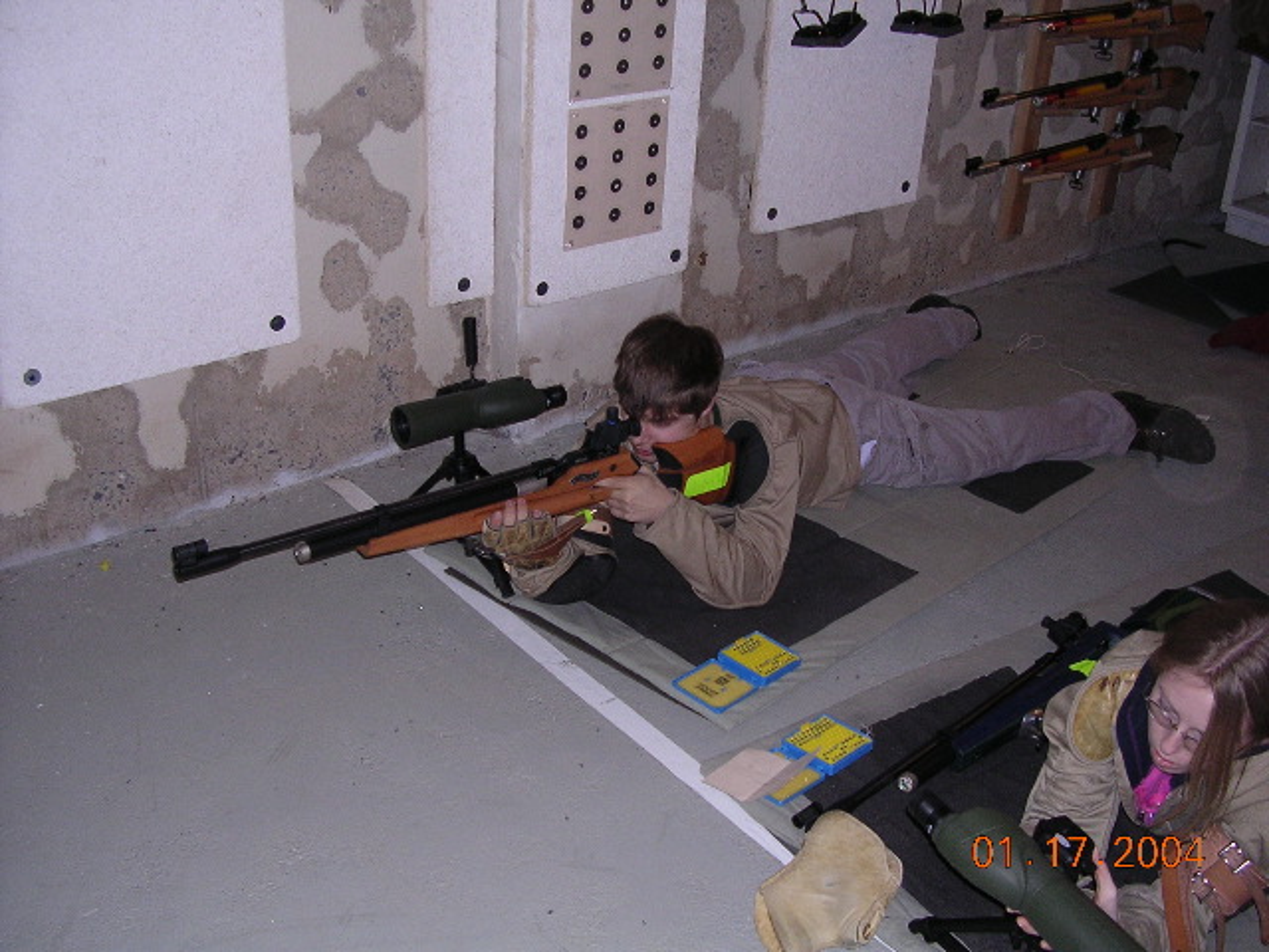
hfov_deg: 49.0
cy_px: 476
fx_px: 1393
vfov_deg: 37.7
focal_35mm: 38
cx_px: 634
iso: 154
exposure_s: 1/60.1
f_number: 2.8
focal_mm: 5.8
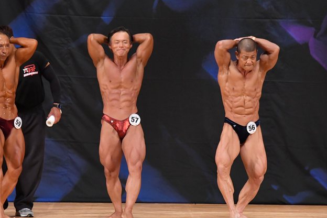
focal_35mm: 298
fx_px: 2707
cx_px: 128
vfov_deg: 4.6
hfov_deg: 6.9
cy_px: 118
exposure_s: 1/400
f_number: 5.6
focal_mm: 160
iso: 5000
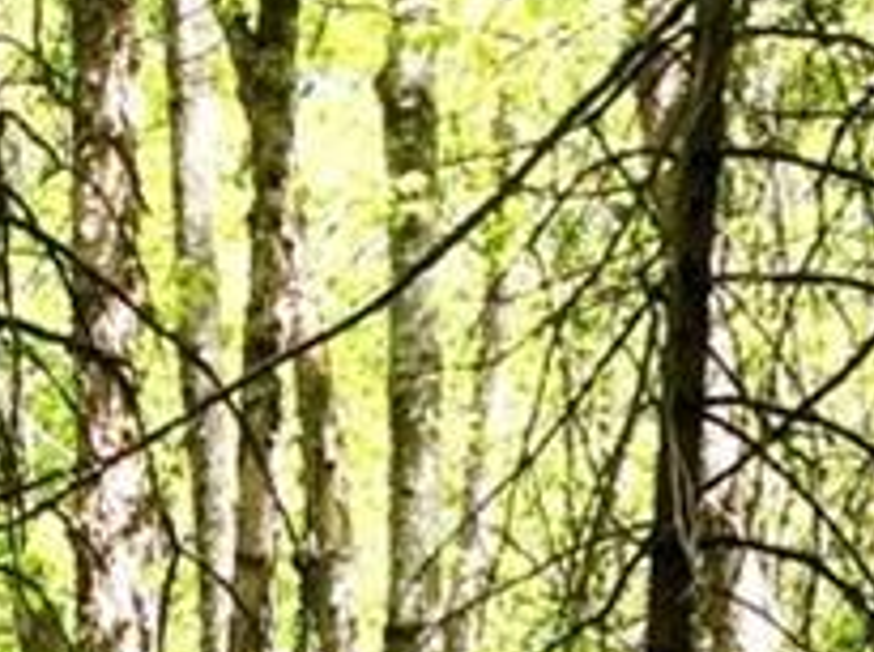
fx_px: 4033
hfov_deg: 12.1
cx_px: -158
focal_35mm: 160
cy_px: 1457
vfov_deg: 8.6
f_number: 2.4
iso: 32
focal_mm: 3.3
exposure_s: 1/176
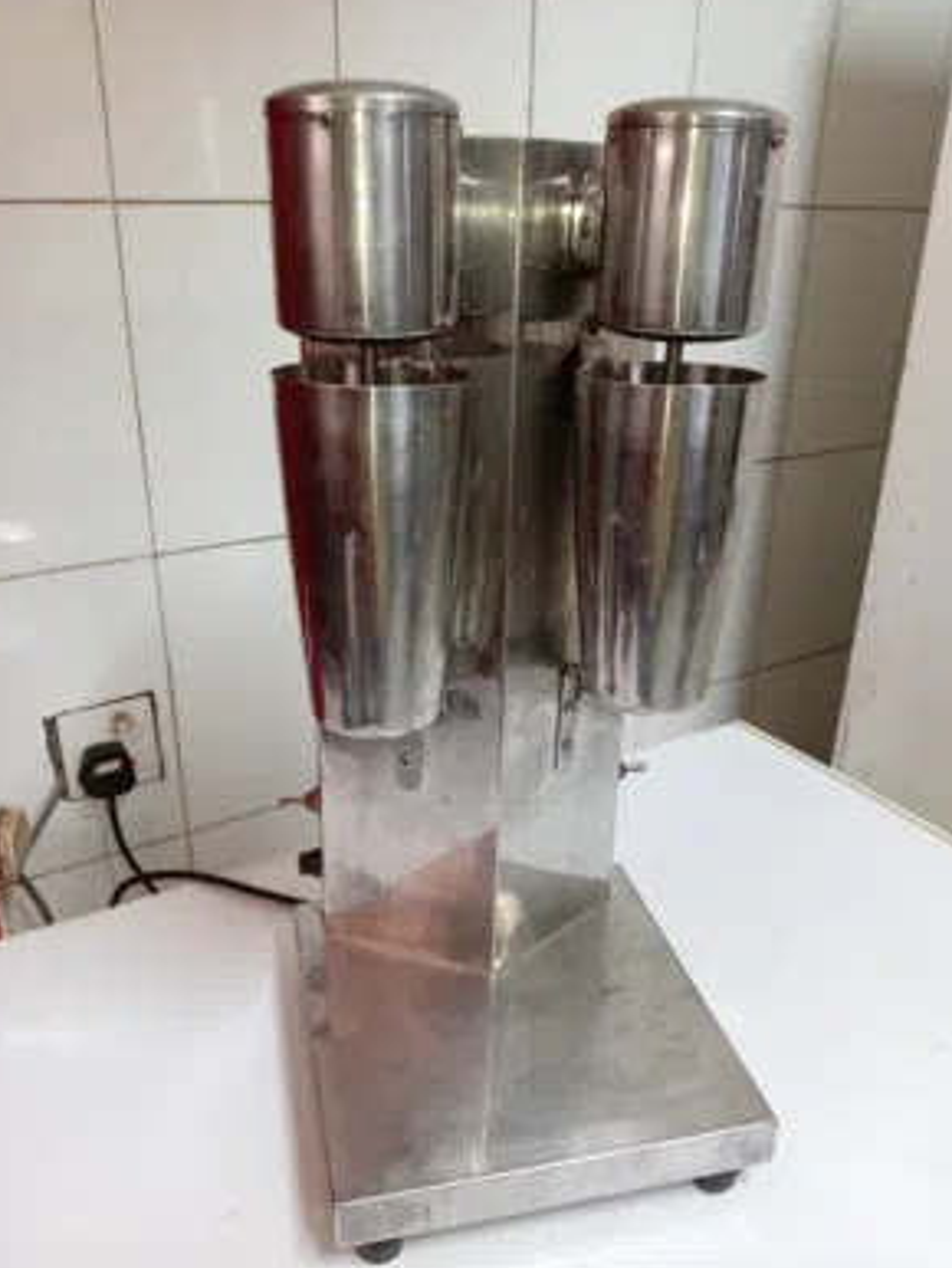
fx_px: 1026
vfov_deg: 63.4
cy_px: 639
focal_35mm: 28
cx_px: 476
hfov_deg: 49.8
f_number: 1.8
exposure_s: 1/25
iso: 850
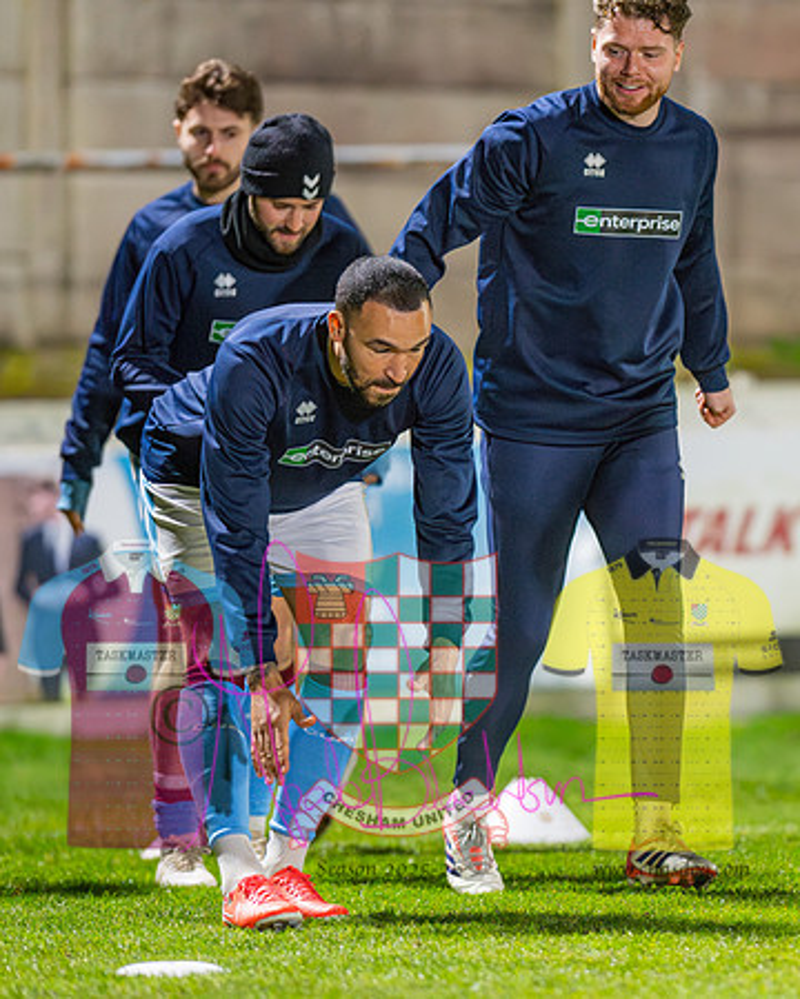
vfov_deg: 4.4
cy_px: 511
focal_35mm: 440
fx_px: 13013
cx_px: 614
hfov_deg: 3.5
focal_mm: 300
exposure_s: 1/500
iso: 8000
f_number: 2.8
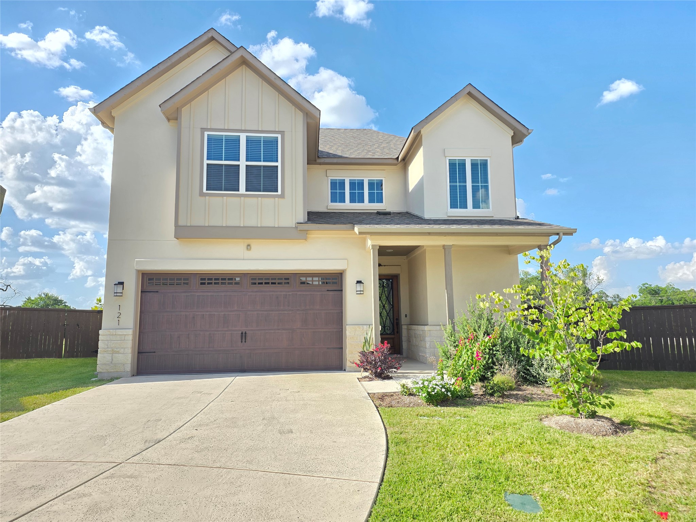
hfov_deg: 73.9
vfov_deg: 58.9
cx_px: 348
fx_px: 462
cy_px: 261
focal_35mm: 23
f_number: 1.7
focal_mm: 6.25
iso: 80
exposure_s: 1/1563
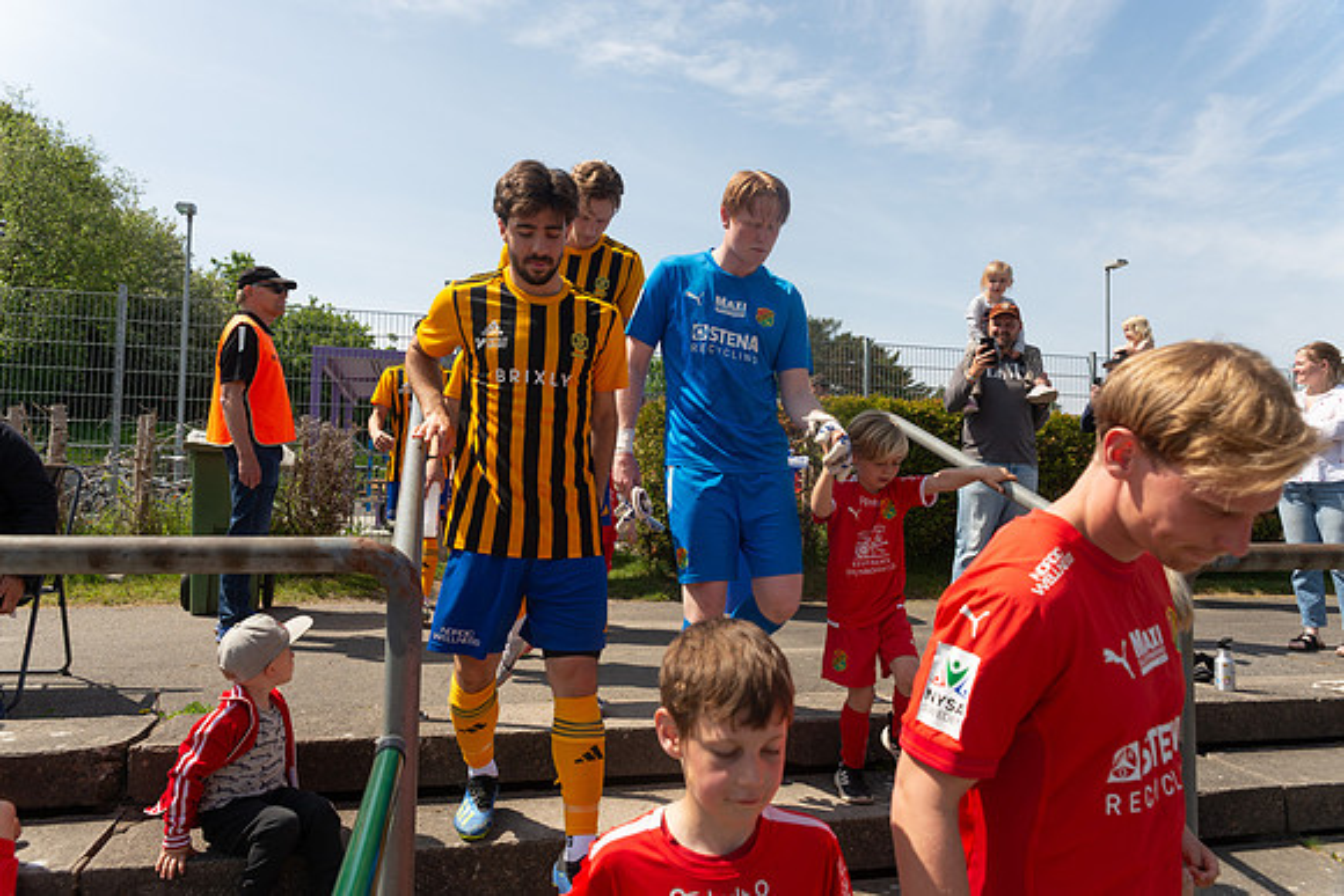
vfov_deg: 53.2
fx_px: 896
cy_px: 448
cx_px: 672
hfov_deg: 73.7
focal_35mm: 24
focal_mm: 24
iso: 220
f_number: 5
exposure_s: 1/1250
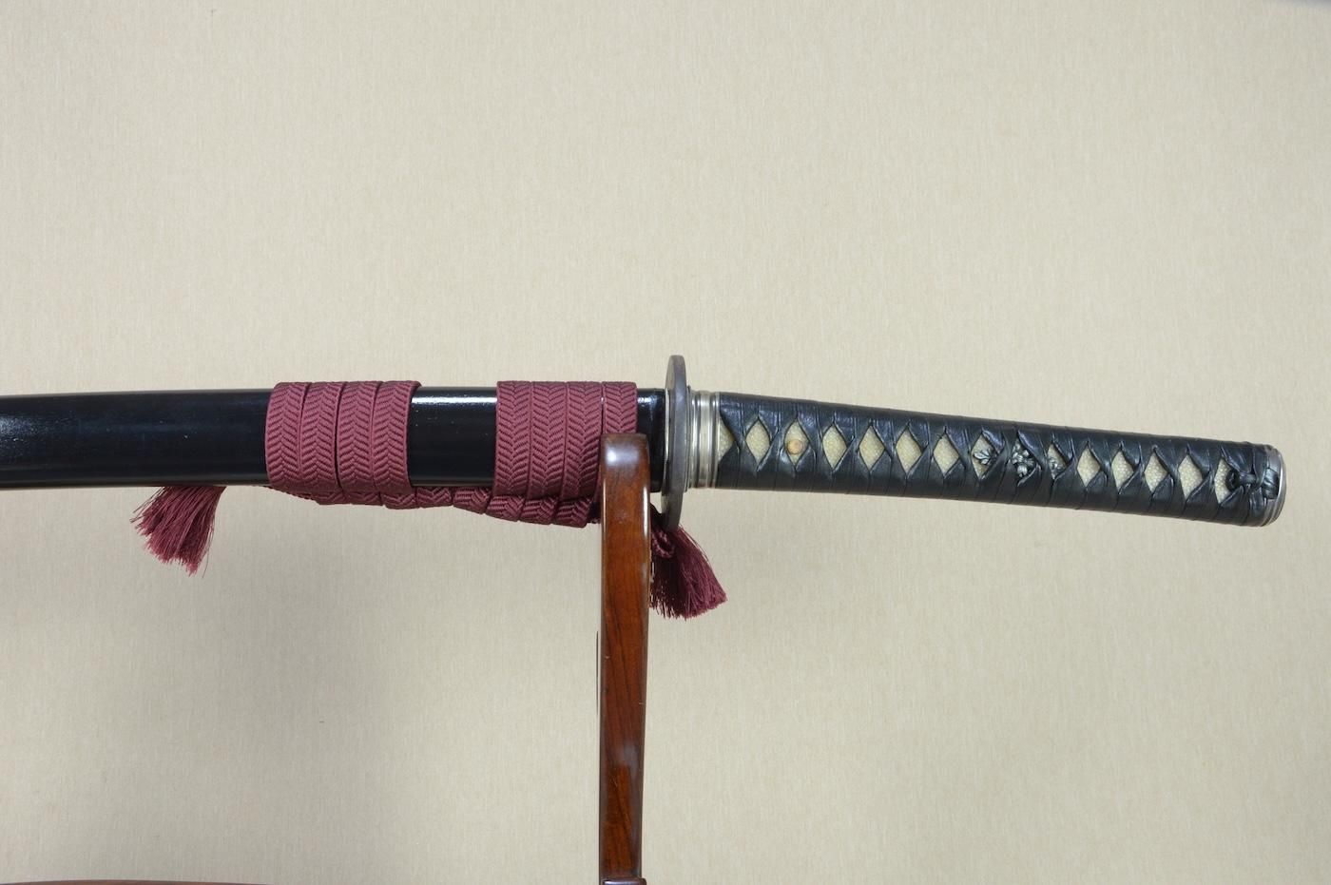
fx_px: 1108
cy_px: 442
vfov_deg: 43.5
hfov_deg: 62.0
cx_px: 666
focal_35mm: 30
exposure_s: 1/2
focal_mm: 20
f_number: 11
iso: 400
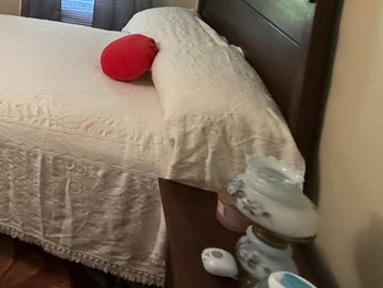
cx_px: -64
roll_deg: -1.6
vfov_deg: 33.7
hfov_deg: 40.3
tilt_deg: -7.4
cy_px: -60
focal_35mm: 34
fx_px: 377
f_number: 2.2
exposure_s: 1/120
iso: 500
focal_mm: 2.22
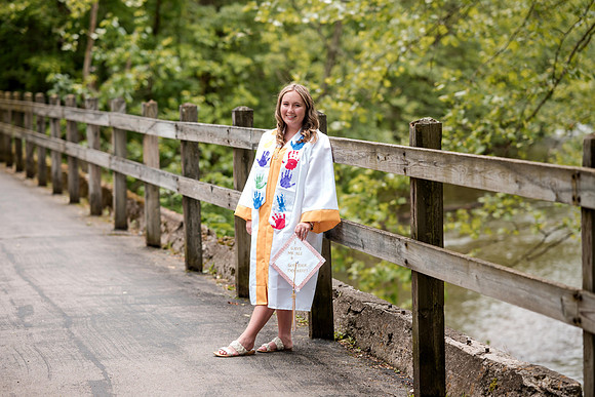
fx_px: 1498
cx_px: 299
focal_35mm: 91
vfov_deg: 15.1
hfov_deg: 22.5
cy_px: 194
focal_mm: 85
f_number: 2.2
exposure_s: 1/250
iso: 50
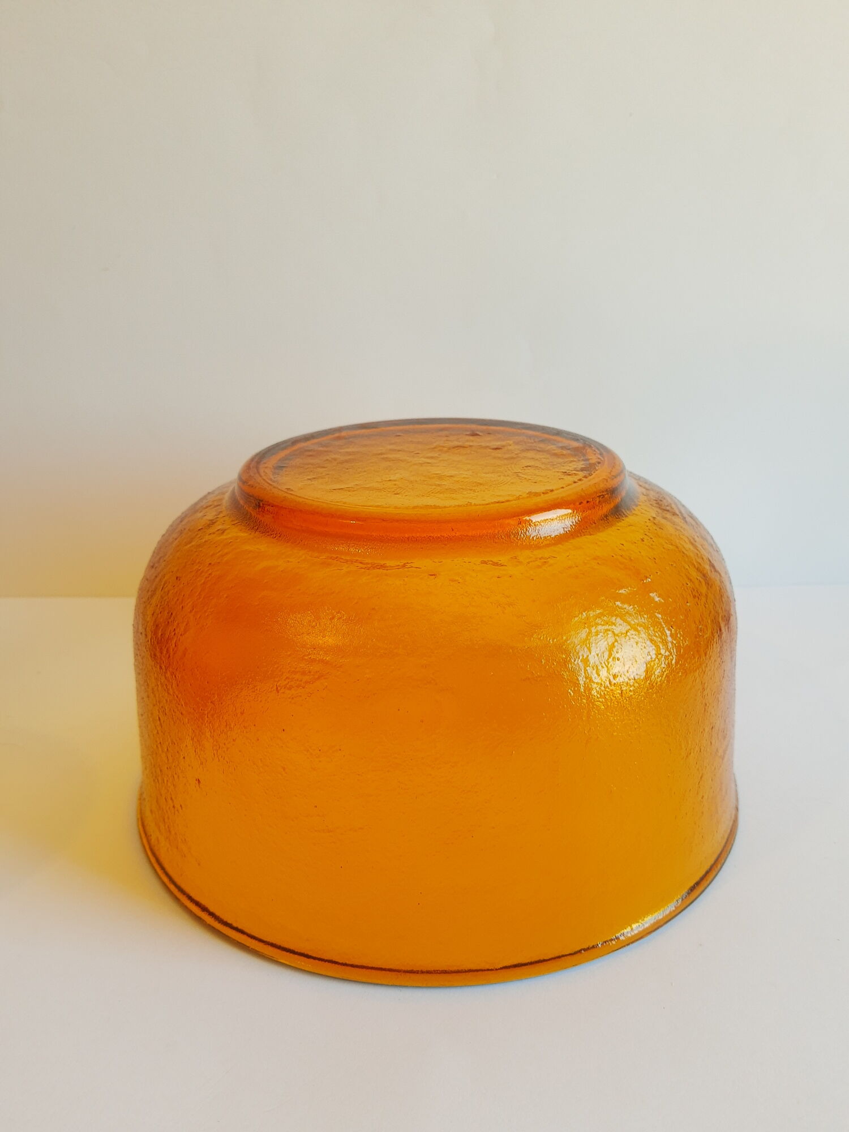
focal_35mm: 26
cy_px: 566
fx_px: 850
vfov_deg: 67.3
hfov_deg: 53.1
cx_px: 424
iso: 60
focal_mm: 3.95
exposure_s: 1/50
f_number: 1.8
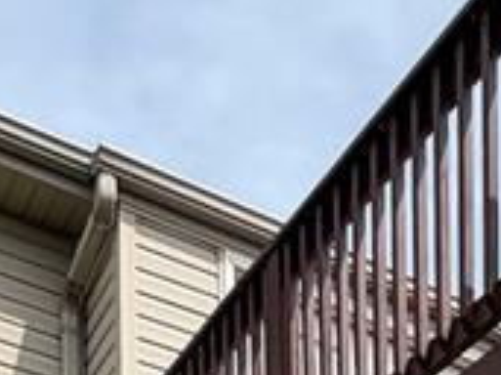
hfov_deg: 22.2
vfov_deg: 11.6
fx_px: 1215
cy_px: 1069
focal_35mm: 84
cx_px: 533
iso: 32
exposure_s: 1/770
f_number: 2.2
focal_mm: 2.22
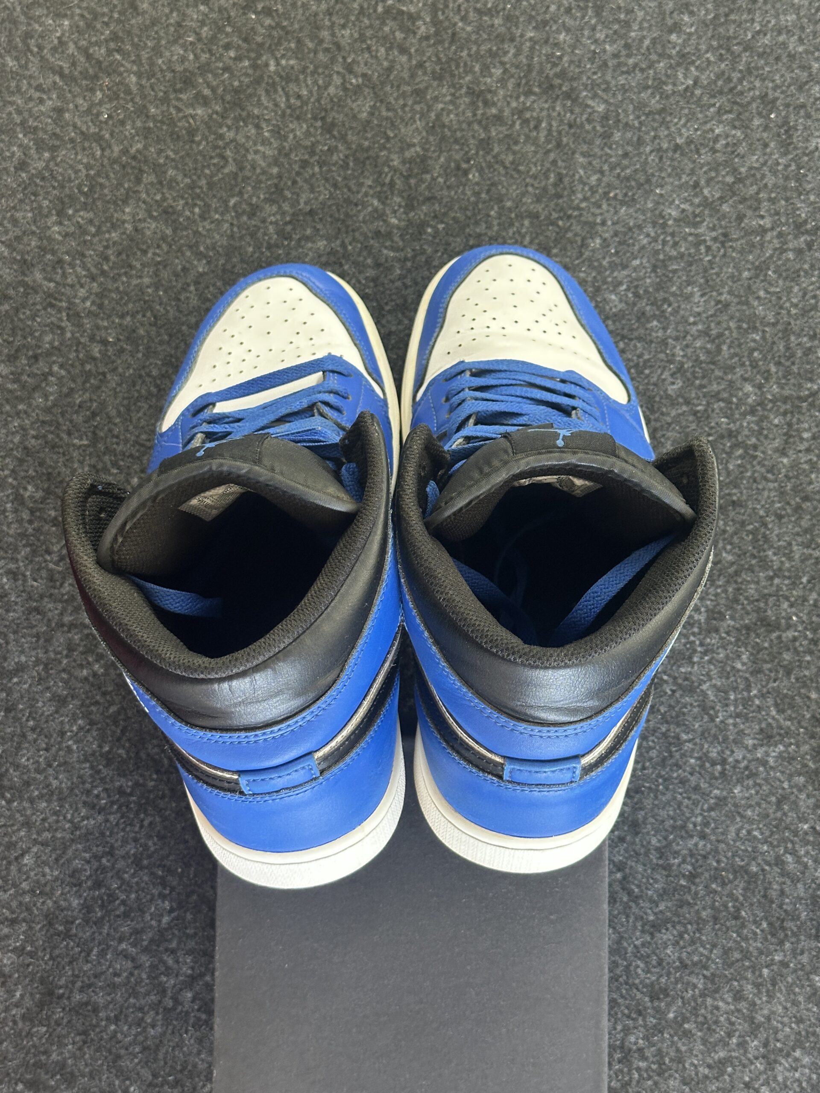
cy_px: 546
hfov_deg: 30.3
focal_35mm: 48
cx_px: 410
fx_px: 1516
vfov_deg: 39.7
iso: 250
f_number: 1.78
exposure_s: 1/33
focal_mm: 6.86
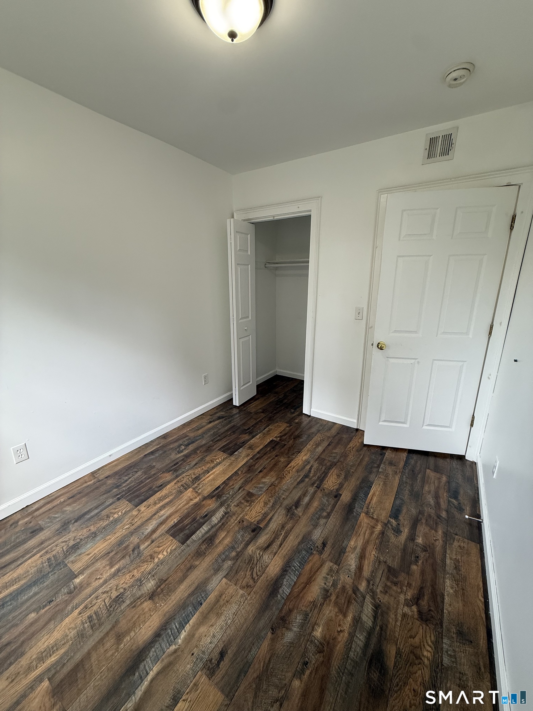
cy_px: 356
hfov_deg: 85.7
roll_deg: -0.7
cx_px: 266
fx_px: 287
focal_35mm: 14
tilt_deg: -14.5
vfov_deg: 102.1
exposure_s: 1/120
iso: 160
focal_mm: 2.22
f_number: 2.2
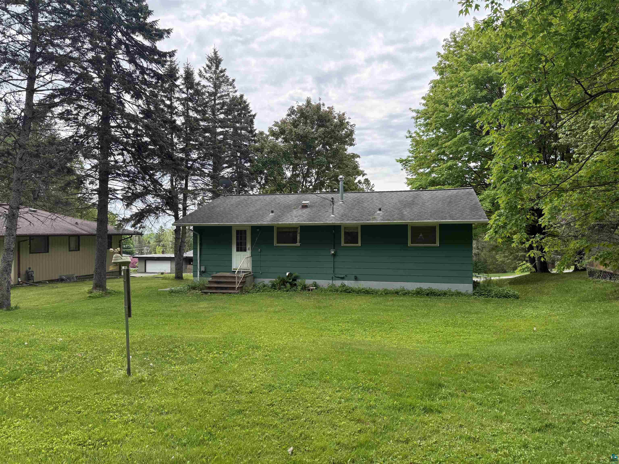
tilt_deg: +0.1
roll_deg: +0.2
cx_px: 310
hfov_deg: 71.6
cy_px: 232
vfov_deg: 56.8
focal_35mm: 24
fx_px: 429
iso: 100
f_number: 1.78
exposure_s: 1/1812
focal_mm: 6.76
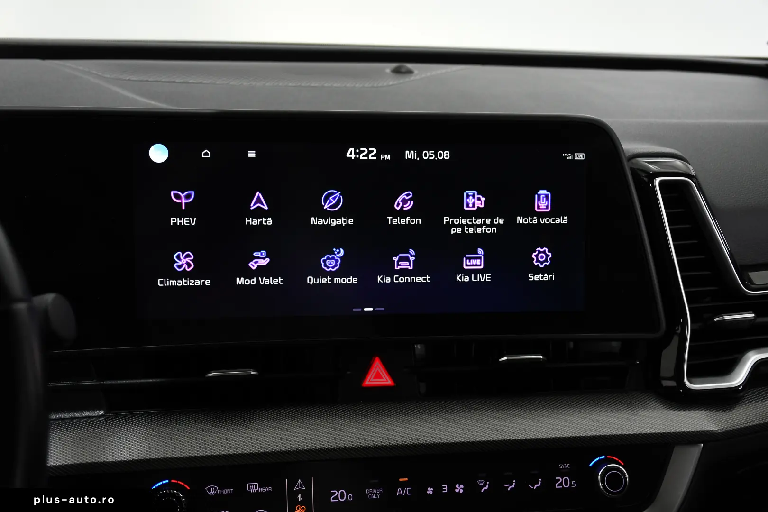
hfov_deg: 43.6
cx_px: 384
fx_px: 960
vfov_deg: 29.9
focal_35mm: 45
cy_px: 256
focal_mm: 30
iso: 800
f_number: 4.5
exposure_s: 1/25
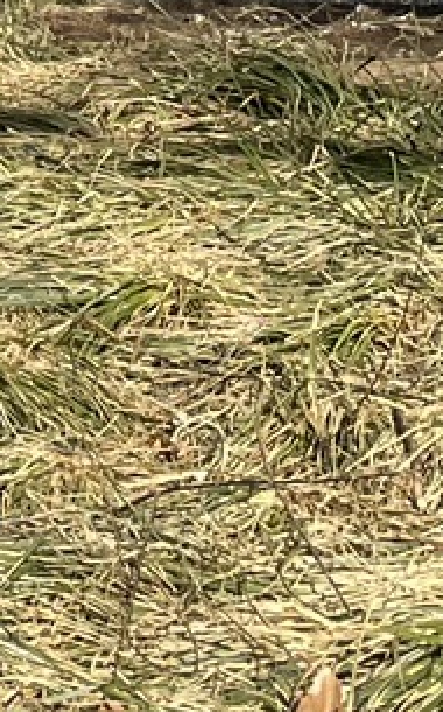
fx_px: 3505
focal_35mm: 181
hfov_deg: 6.9
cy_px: -1130
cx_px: -567
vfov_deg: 9.8
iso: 32
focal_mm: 4.2
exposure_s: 1/1887
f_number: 1.6
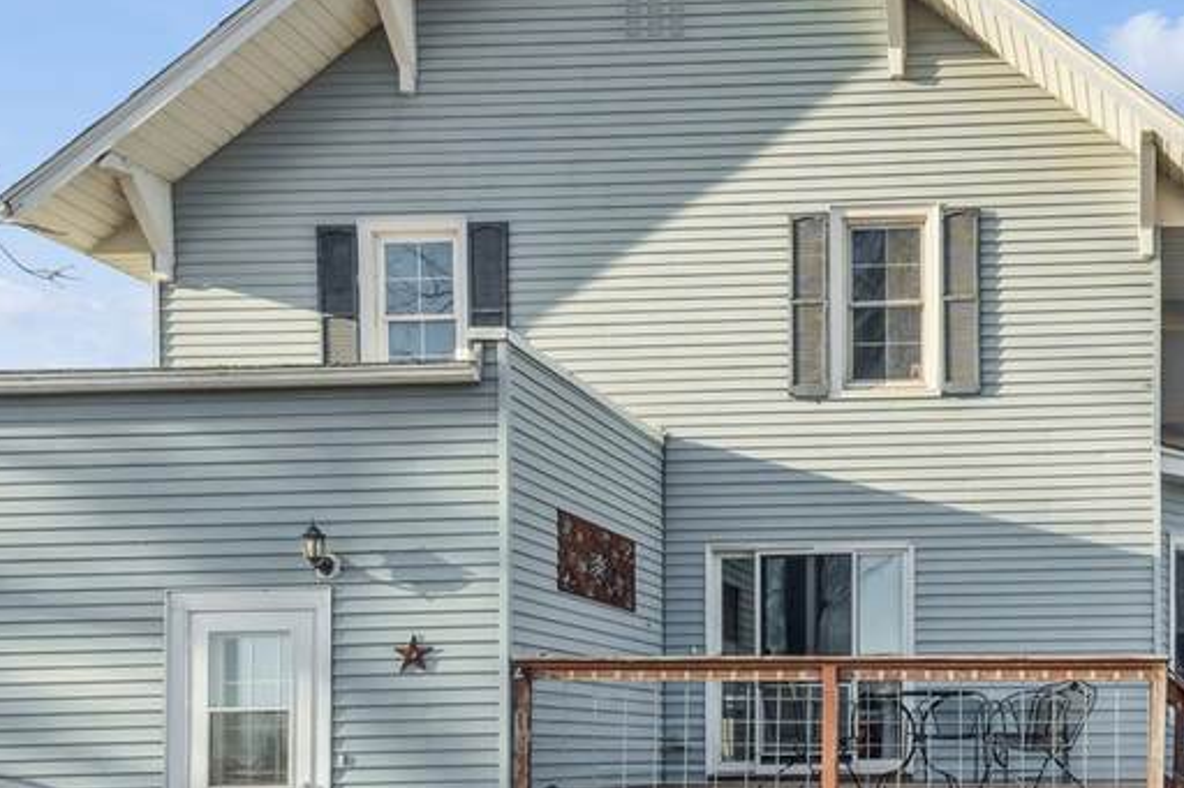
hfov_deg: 43.7
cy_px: 447
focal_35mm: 40
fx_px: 1315
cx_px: 1092
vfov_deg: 33.3
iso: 400
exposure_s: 1/160
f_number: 10
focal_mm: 16
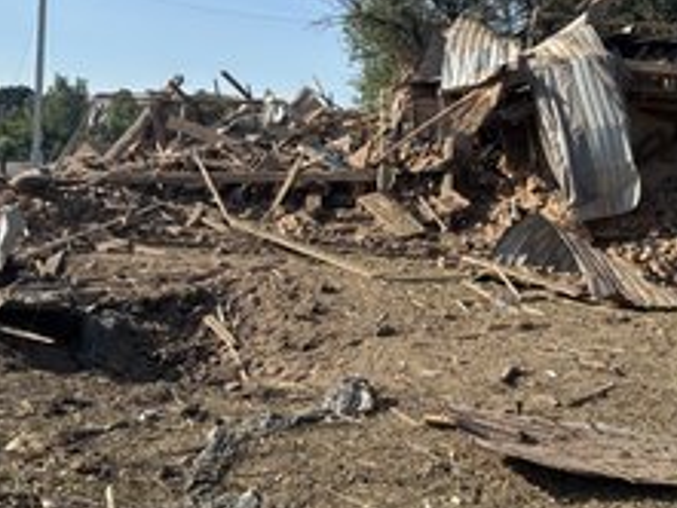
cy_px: 196
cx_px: 337
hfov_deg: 40.4
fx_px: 920
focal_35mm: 47
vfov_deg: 30.8
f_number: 1.6
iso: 50
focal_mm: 5.96
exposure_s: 1/2398
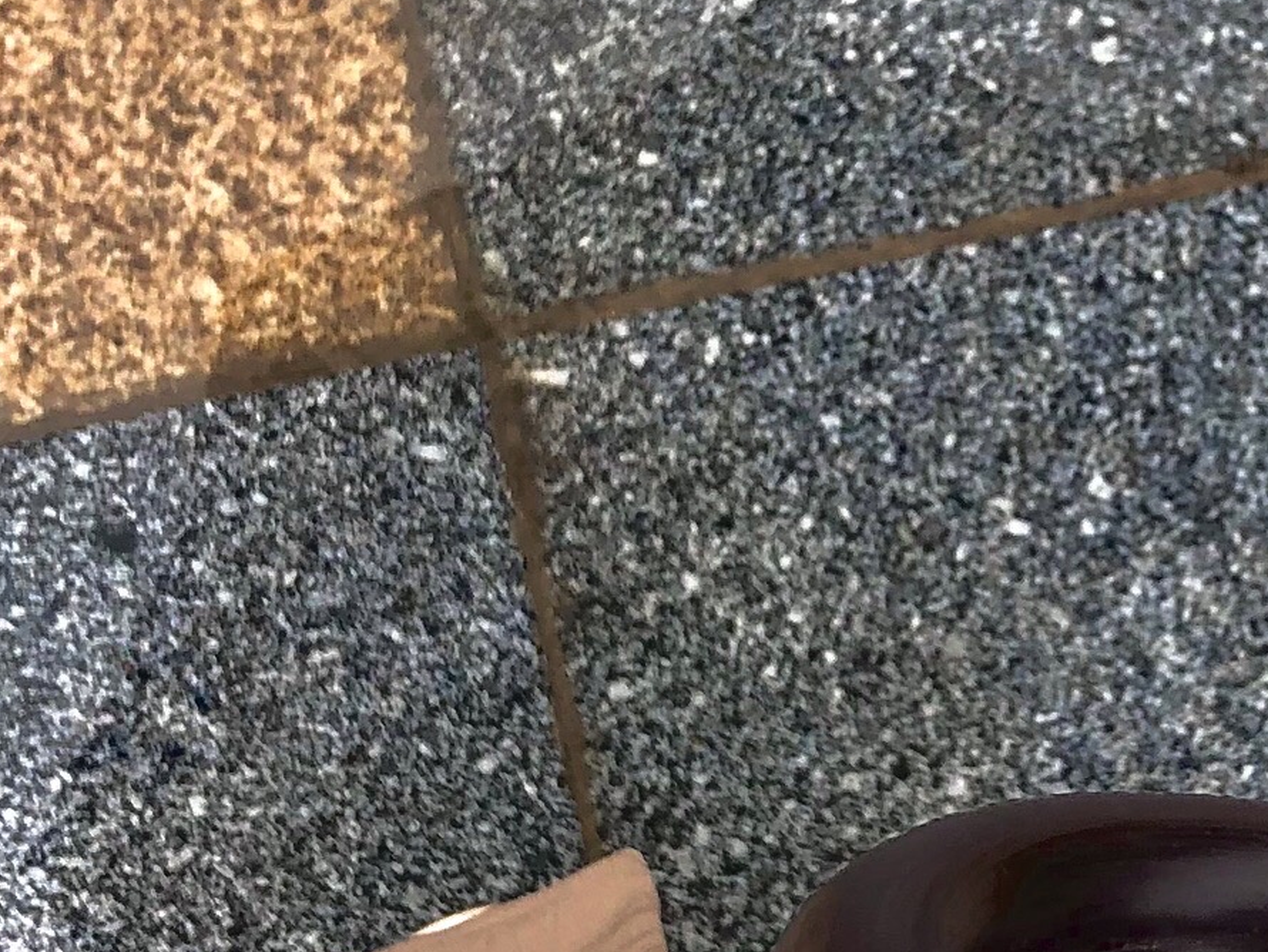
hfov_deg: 25.9
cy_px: 48
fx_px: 2711
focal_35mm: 74
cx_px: 1000
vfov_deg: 19.4
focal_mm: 4
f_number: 1.8
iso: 20
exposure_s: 1/226
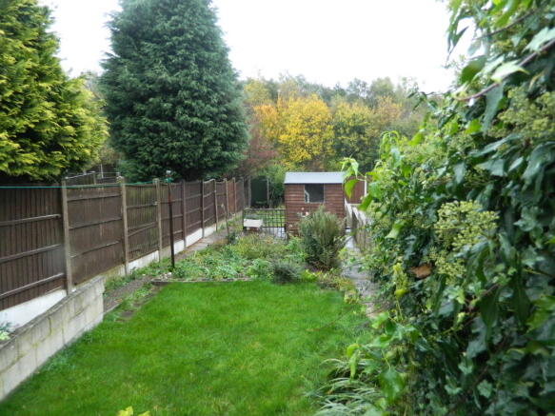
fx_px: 401
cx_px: 278
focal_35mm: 25
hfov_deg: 69.4
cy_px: 208
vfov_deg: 54.9
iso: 400
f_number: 3.1
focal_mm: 4.5
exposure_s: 1/50
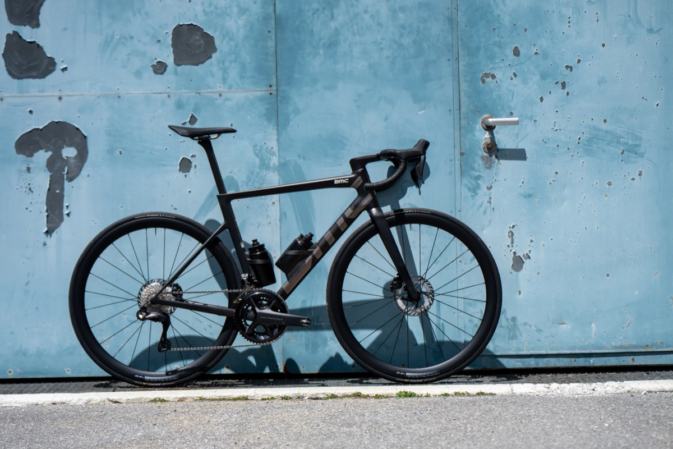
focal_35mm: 105
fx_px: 1963
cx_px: 336
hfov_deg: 19.5
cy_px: 224
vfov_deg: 13.0
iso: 100
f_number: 2.8
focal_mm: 105
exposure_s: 1/2500
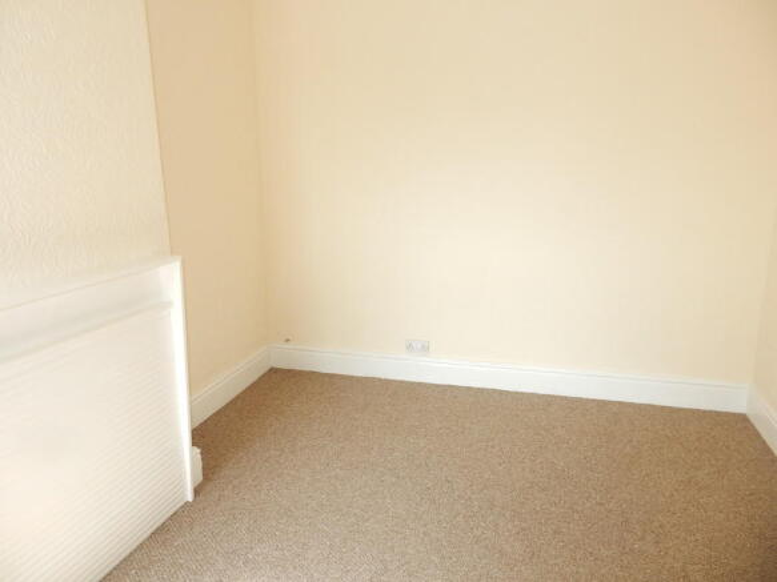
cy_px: 291
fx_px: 561
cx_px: 388
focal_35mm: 25
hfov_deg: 69.4
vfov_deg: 54.9
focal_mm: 4.5
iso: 125
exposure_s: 1/50
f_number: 4
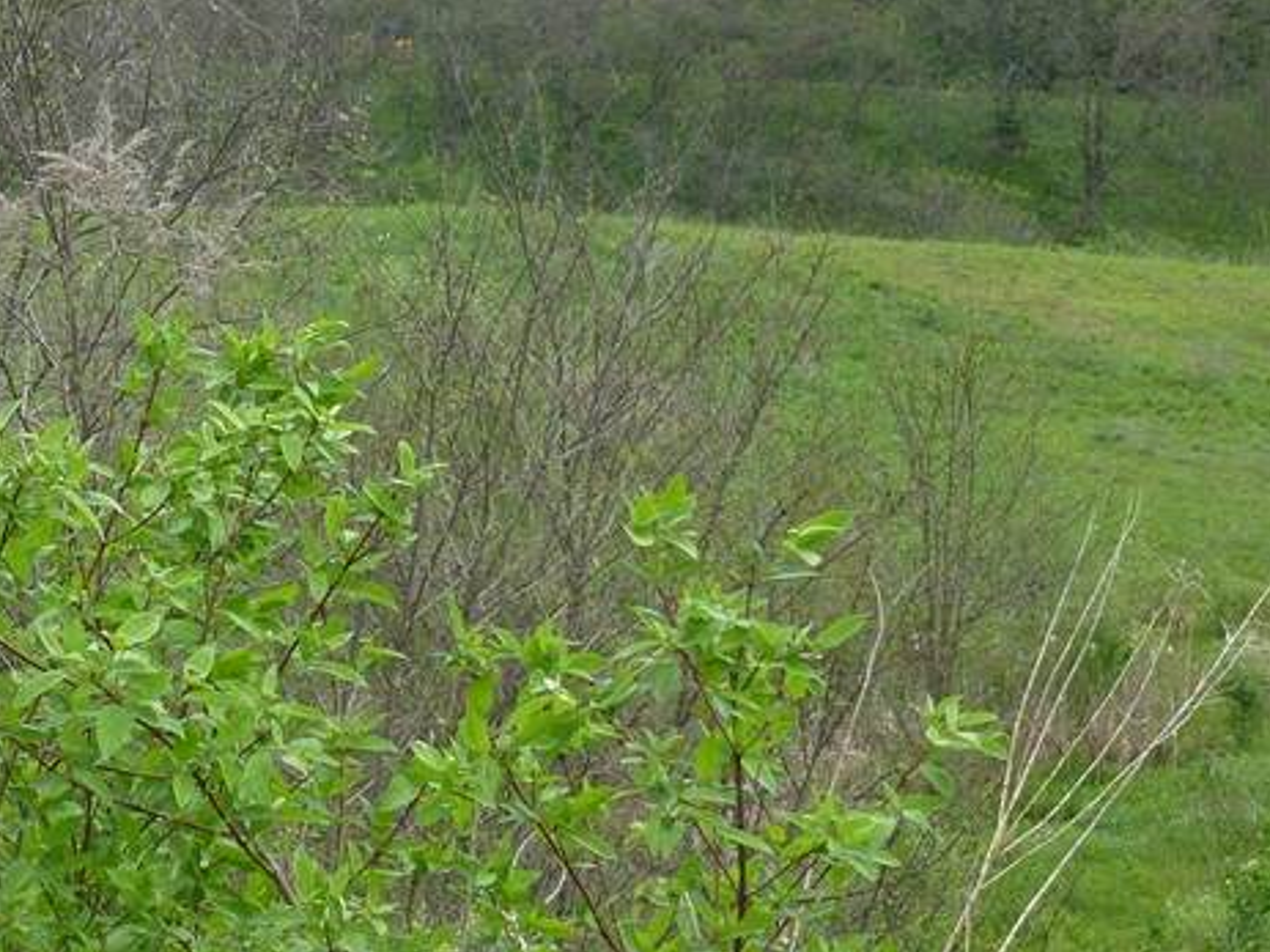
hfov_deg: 18.8
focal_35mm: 104
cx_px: 326
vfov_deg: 14.2
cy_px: 387
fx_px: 3815
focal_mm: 8.5
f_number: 4.2
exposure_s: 1/320
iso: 100
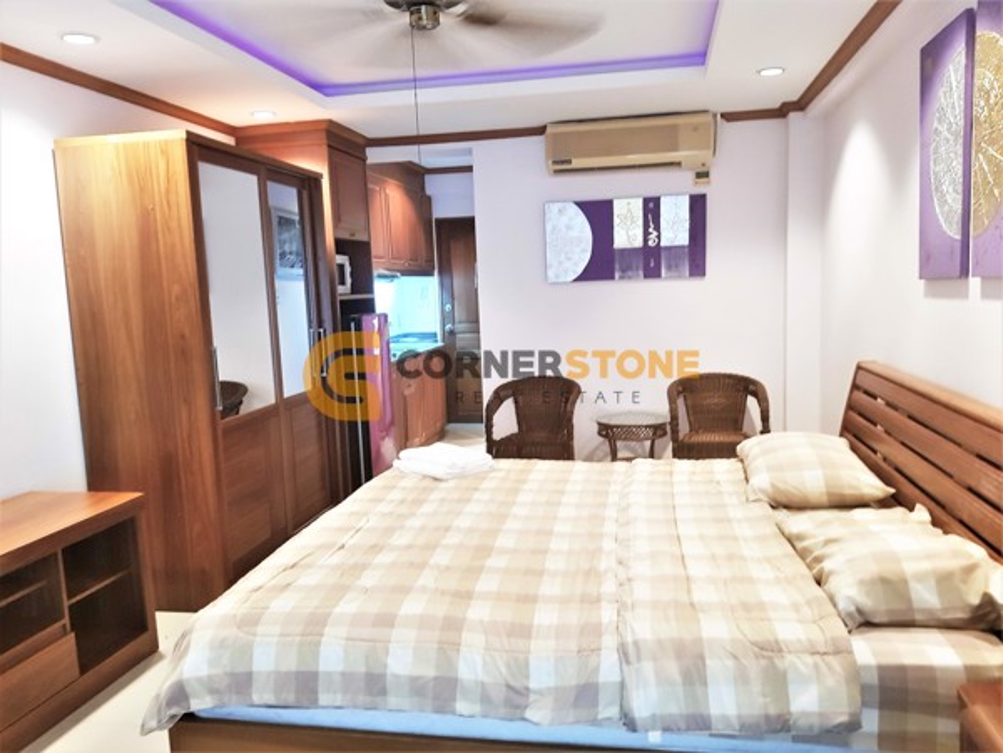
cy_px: 376
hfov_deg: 67.3
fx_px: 753
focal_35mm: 26
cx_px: 502
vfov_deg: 53.1
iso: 200
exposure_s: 1/18
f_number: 1.7
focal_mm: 4.2
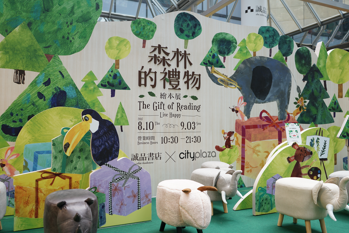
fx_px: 320
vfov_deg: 40.0
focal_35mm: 33
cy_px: 112
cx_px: 194
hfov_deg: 57.1
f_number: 3.5
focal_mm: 29
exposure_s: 1/60
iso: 160
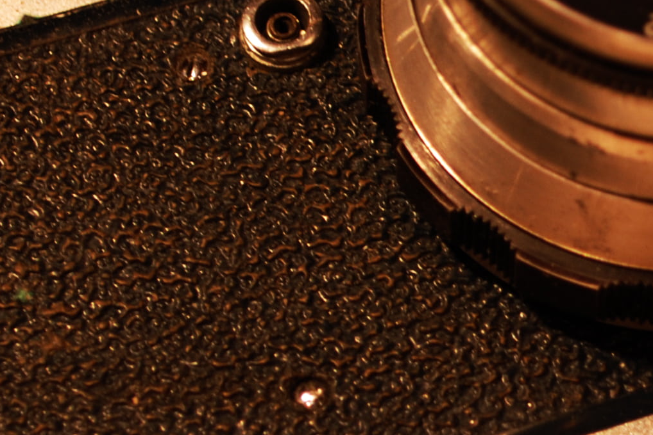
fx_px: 3936
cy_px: 230
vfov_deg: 6.3
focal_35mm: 217
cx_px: 693
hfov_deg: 9.4
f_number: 5.3
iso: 100
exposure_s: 1/5
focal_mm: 38
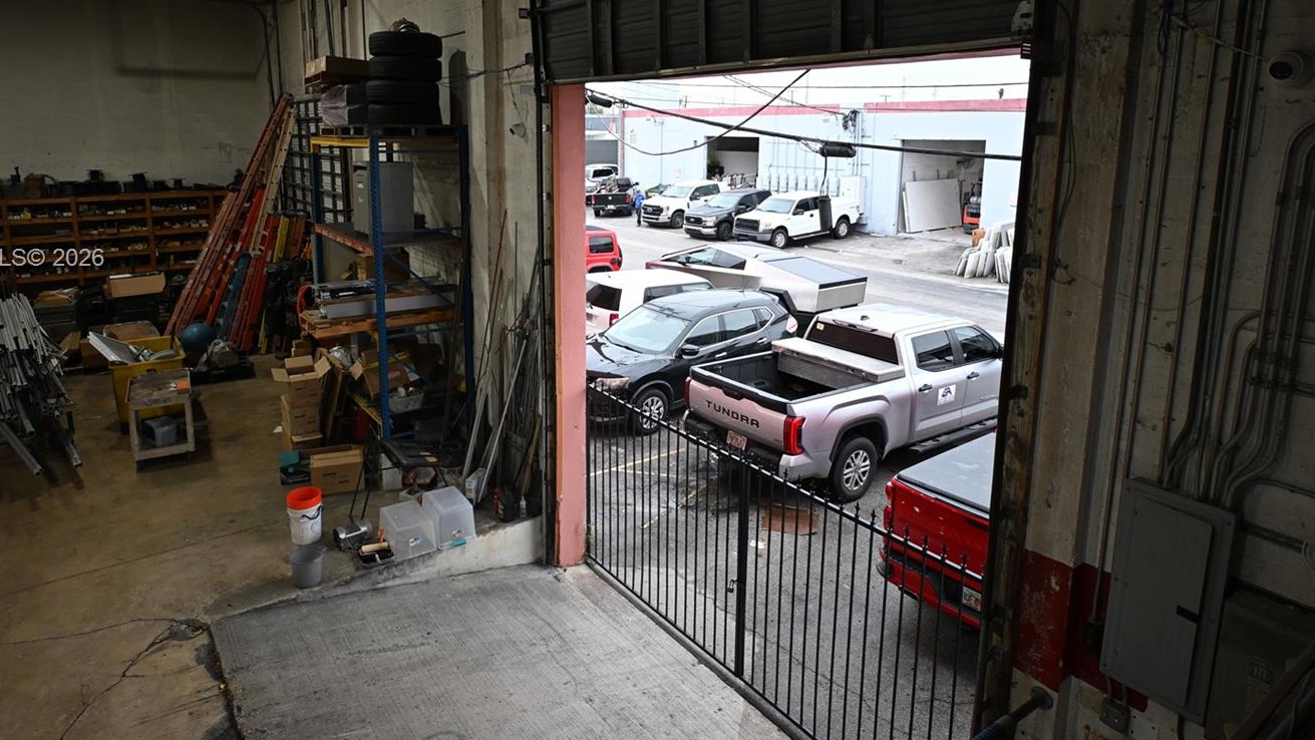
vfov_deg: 48.9
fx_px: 802
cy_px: 260
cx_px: 595
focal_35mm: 23
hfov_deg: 78.5
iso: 400
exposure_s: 1/160
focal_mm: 12
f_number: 3.5
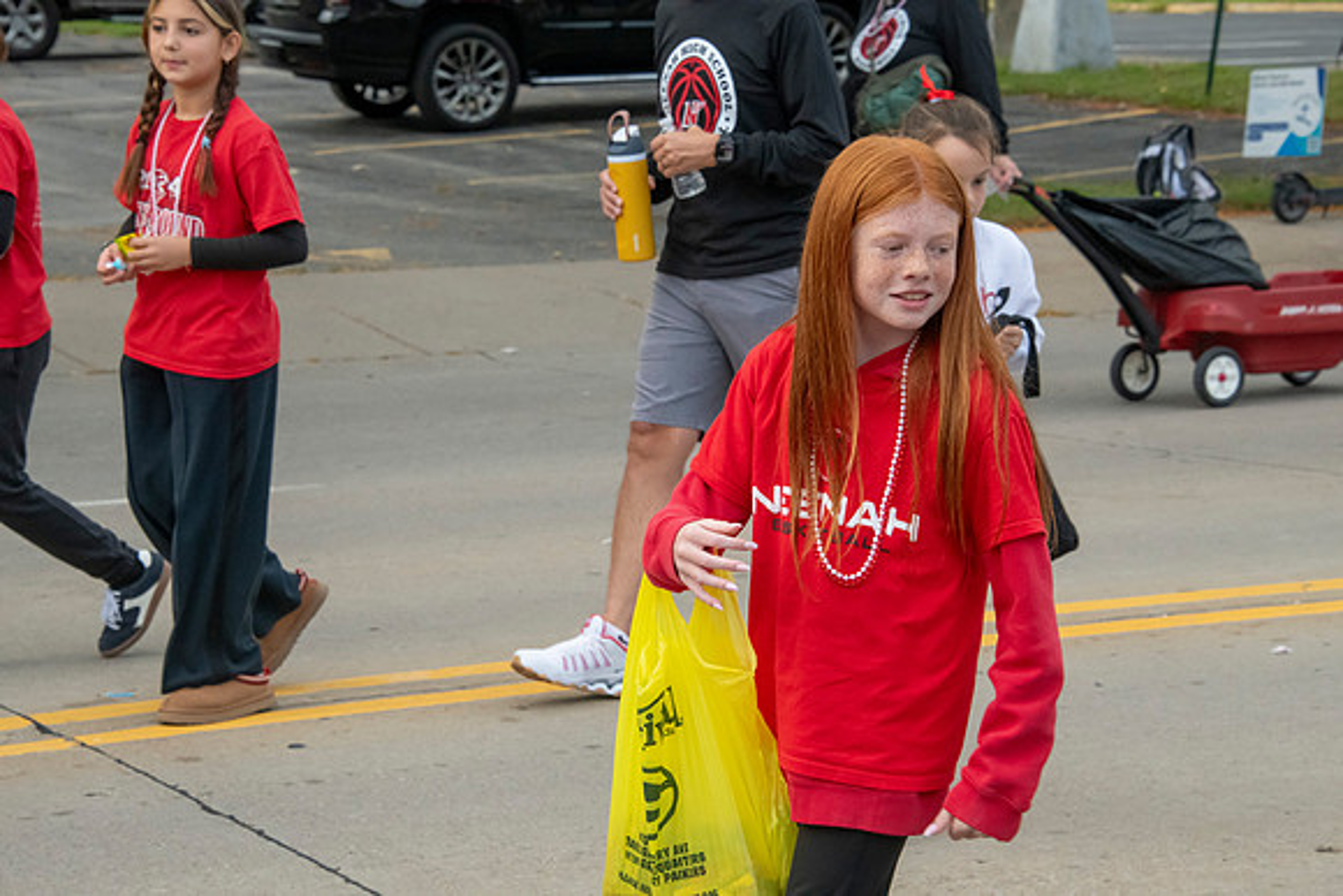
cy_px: 448
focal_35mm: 112
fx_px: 4179
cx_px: 672
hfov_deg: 18.3
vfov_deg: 12.2
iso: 3200
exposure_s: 1/500
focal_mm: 112
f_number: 11
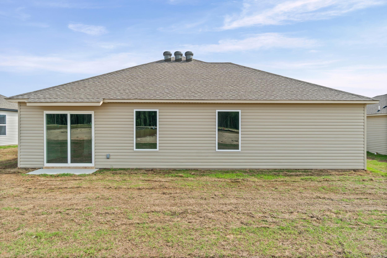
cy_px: 129
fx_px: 290
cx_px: 194
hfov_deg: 67.4
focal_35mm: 27
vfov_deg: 47.9
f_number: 9
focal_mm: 18
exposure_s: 1/100
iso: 250
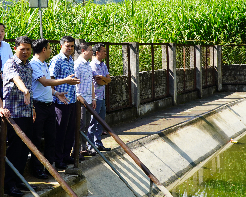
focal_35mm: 72
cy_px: 60
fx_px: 524
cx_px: 65
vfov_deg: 21.2
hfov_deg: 26.1
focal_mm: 25
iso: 100
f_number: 5
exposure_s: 1/250
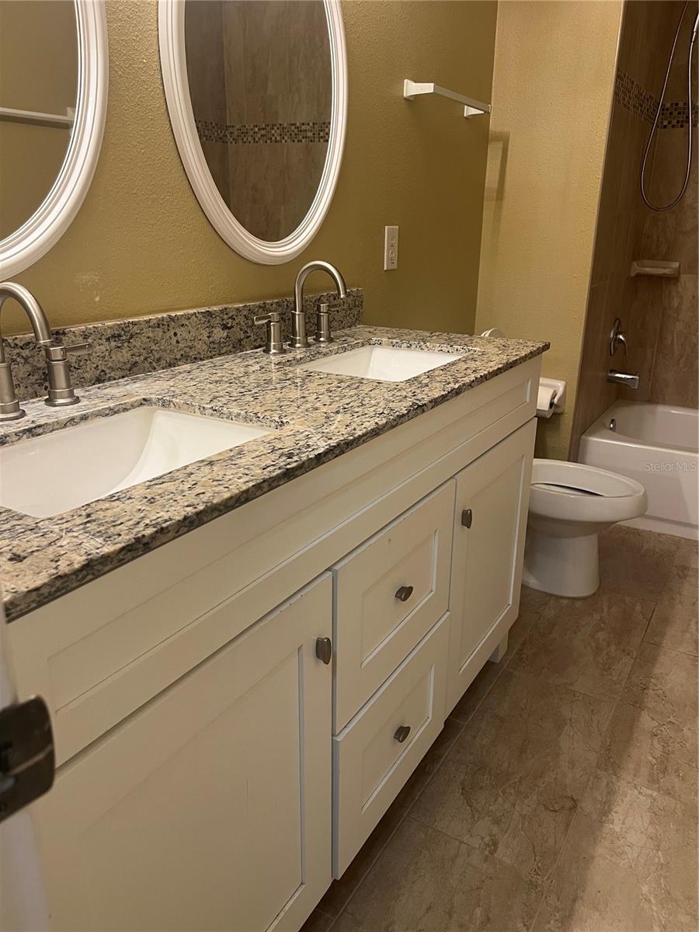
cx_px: 350
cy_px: 466
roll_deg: +1.1
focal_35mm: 26
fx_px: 700
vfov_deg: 67.3
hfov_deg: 53.1
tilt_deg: -18.2
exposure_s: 1/60
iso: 160
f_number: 1.5
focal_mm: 5.7
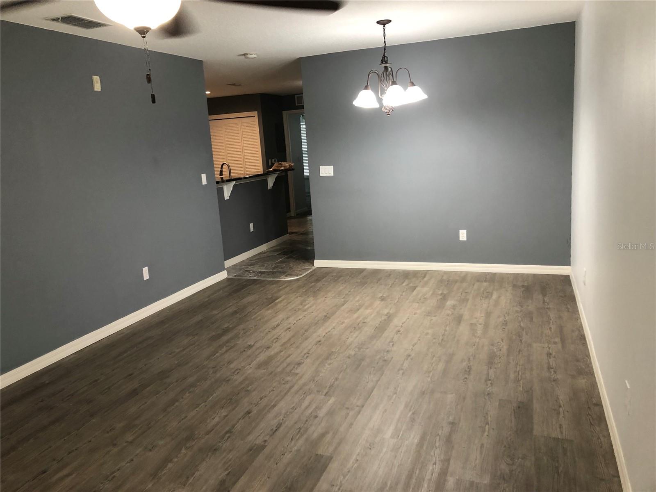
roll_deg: +4.4
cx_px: 328
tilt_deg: -10.4
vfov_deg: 49.7
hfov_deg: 63.4
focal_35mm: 28
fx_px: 531
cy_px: 246
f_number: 1.8
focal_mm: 3.99
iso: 40
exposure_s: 1/15
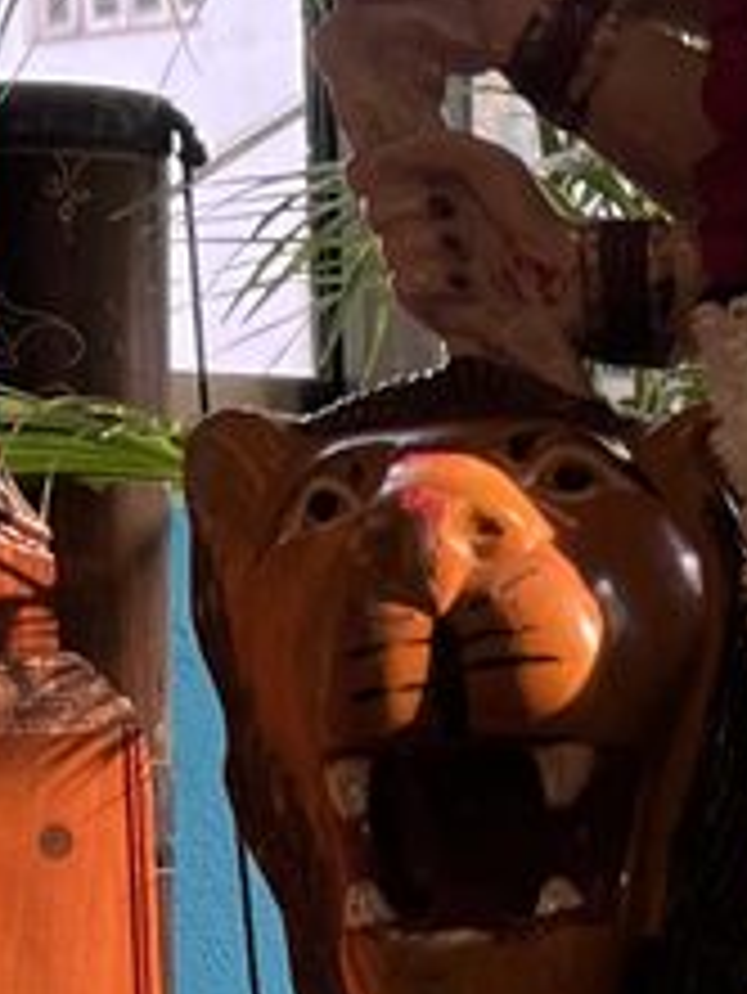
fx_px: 4053
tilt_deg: -7.7
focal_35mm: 141
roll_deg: +0.1
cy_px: 1012
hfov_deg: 10.0
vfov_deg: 13.8
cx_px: 1323
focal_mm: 5.7
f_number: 1.5
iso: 32
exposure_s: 1/148
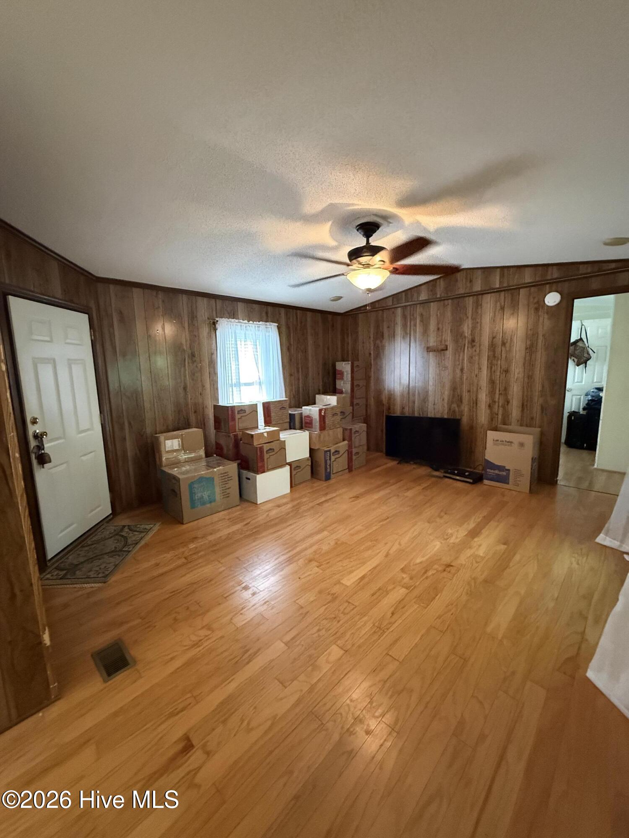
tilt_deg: -7.2
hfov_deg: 85.7
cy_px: 419
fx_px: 339
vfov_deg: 102.1
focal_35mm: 14
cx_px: 314
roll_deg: +1.0
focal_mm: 2.22
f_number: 2.2
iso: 1000
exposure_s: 1/60
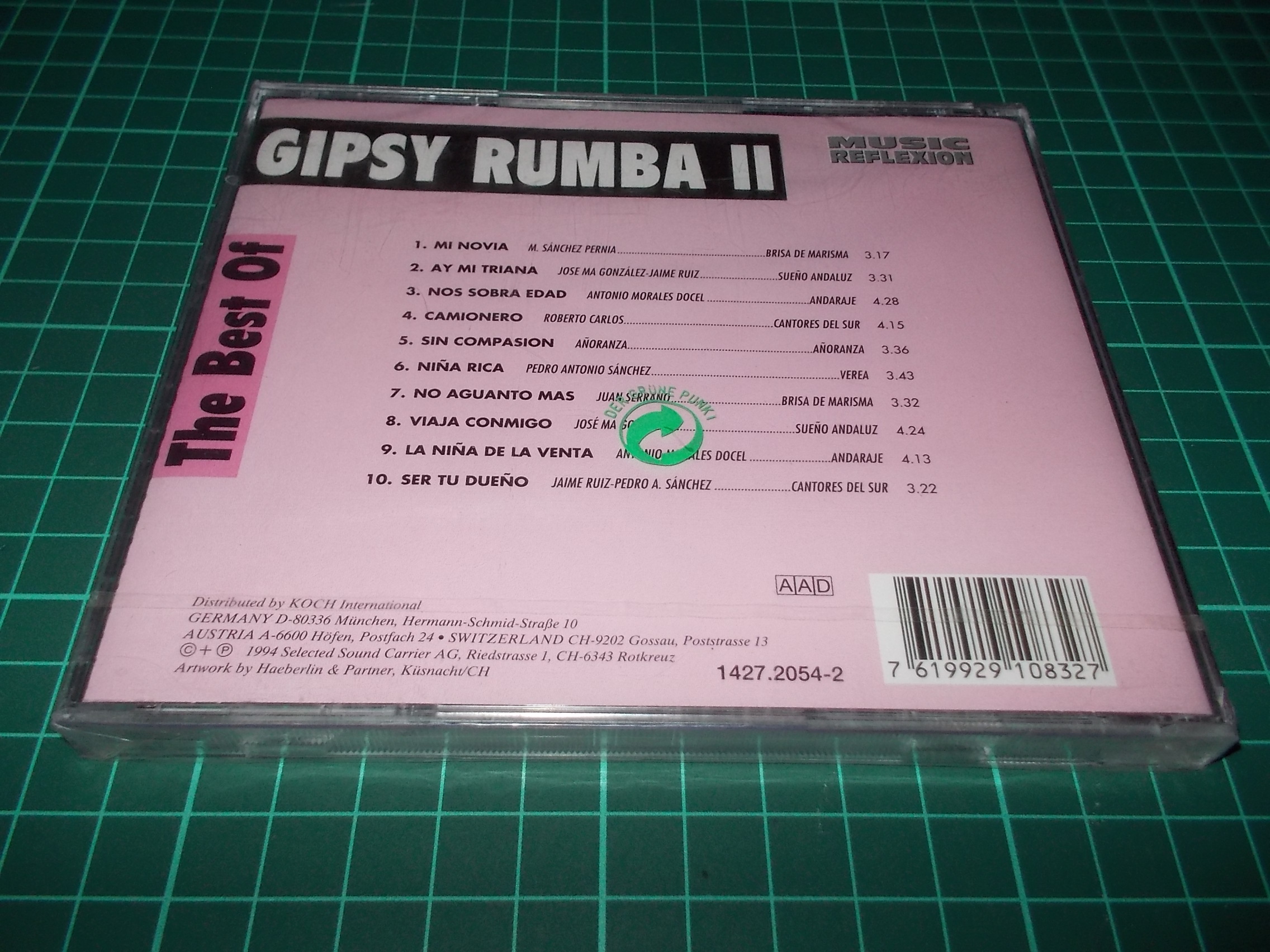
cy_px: 476
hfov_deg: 61.7
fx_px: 1064
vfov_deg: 48.2
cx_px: 635
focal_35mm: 29
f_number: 3.3
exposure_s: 1/30
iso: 200
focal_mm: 4.1
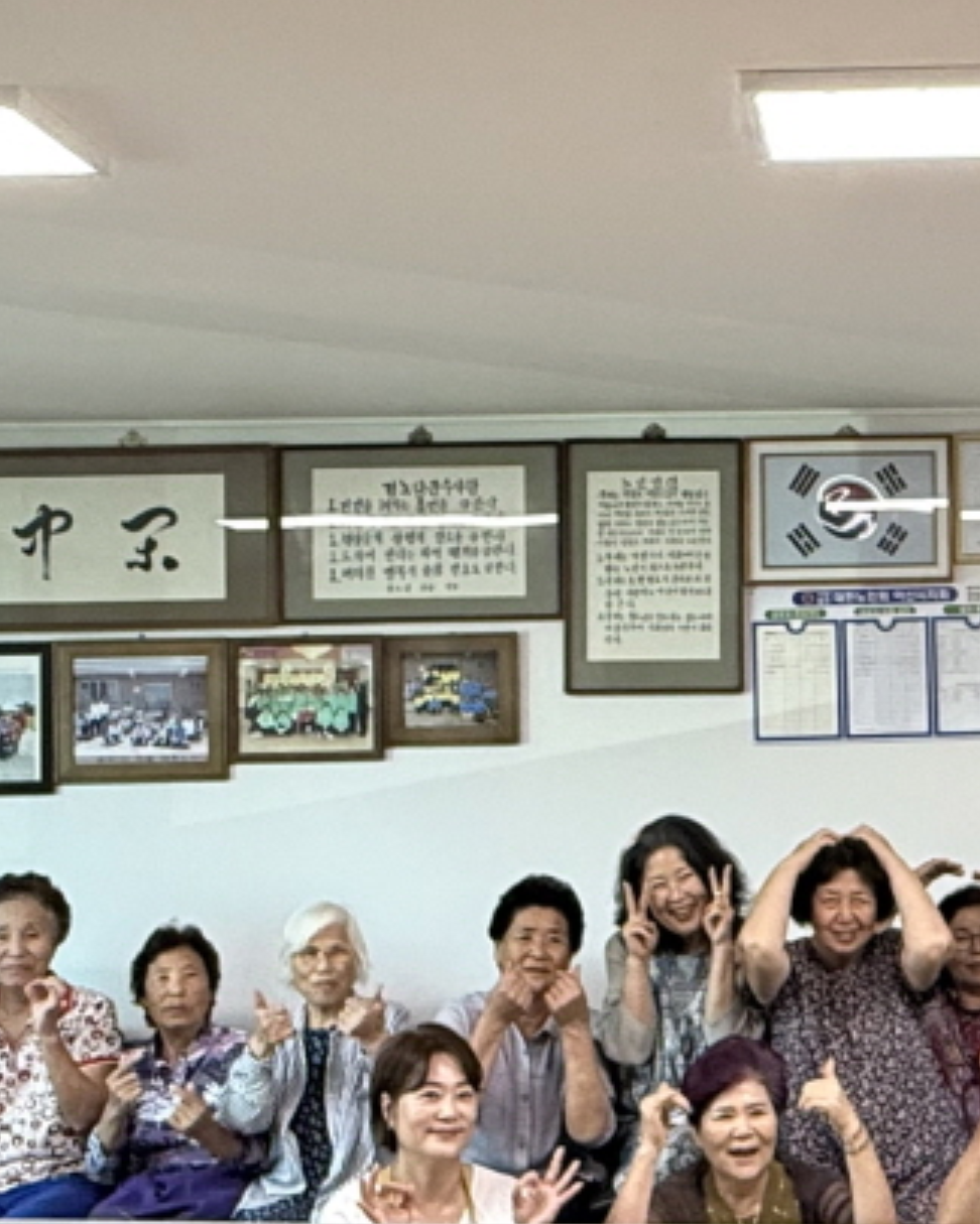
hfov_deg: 26.6
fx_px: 1994
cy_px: 689
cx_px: 895
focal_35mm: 55
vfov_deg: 34.1
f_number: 2.2
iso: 250
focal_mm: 2.22
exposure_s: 1/120
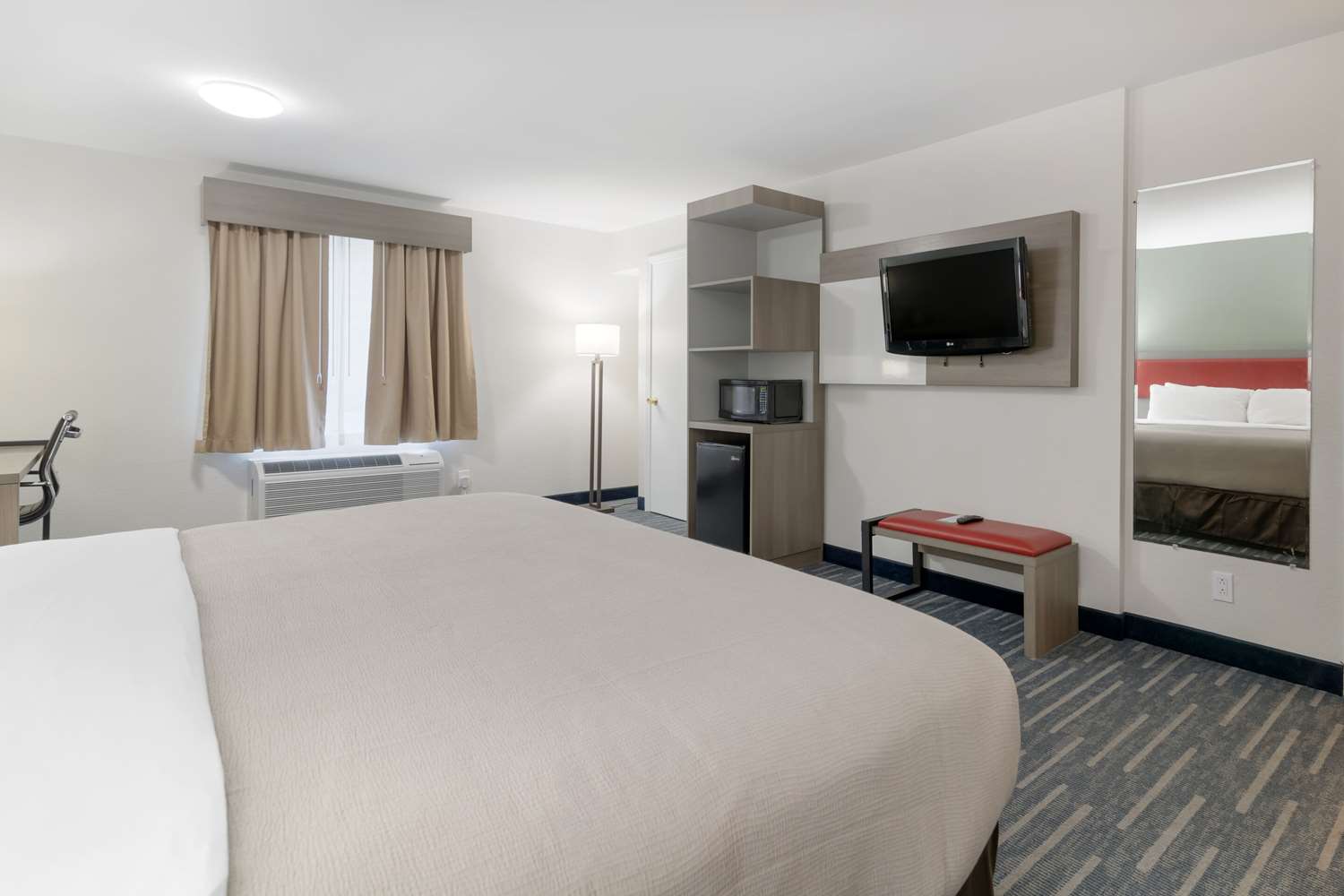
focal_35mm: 16
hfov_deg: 96.7
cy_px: 448
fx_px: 597
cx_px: 672
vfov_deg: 73.7
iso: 100
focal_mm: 16
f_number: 9
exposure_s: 1/15
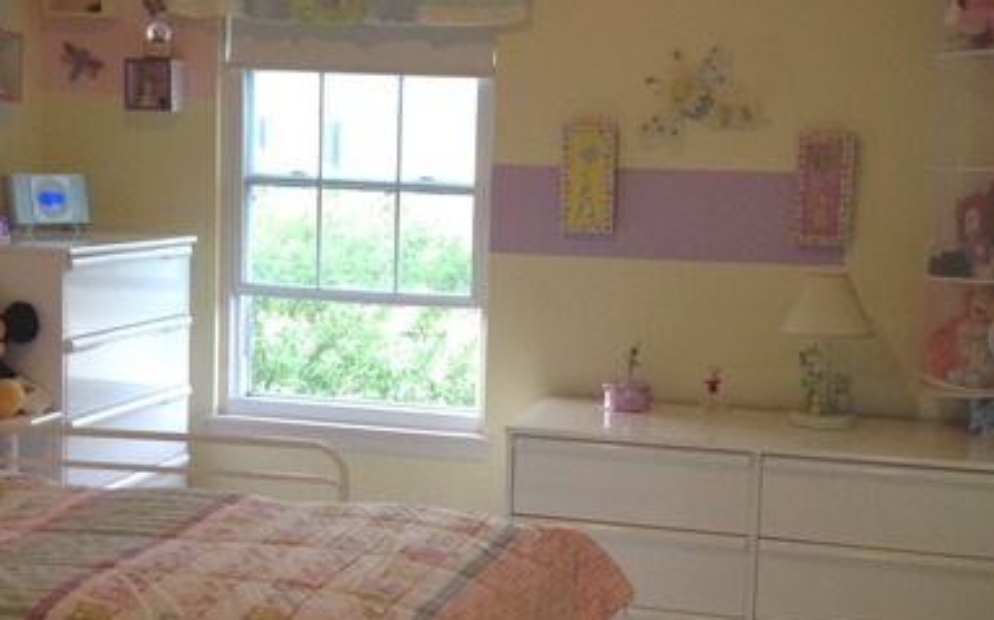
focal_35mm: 62
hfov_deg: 33.0
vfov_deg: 20.9
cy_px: 363
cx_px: 488
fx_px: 1679
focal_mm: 4.28
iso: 100
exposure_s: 1/20
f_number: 2.4
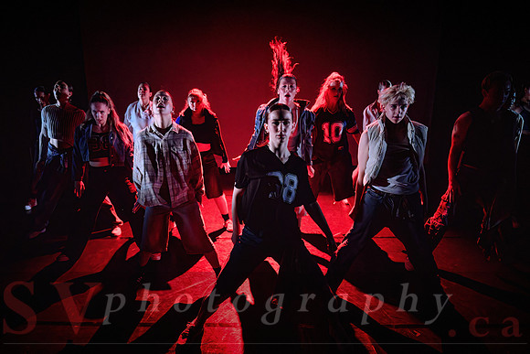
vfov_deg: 46.7
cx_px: 224
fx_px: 408
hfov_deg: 65.7
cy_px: 204
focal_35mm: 28
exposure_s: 1/300
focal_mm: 24
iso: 6400
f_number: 2.8
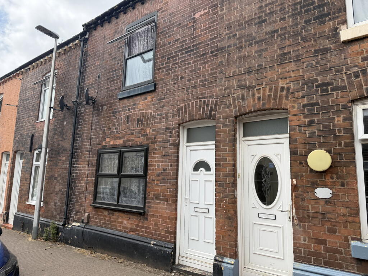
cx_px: 184
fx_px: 255
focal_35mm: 24
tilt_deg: +8.9
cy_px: 138
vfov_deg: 56.8
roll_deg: -1.6
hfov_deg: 71.6
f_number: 1.78
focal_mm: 6.76
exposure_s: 1/3425
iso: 100
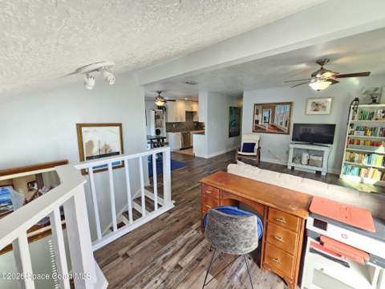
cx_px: 192
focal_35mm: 13
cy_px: 144
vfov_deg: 89.9
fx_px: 145
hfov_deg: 106.2
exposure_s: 1/60
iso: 100
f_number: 2.2
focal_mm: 2.2
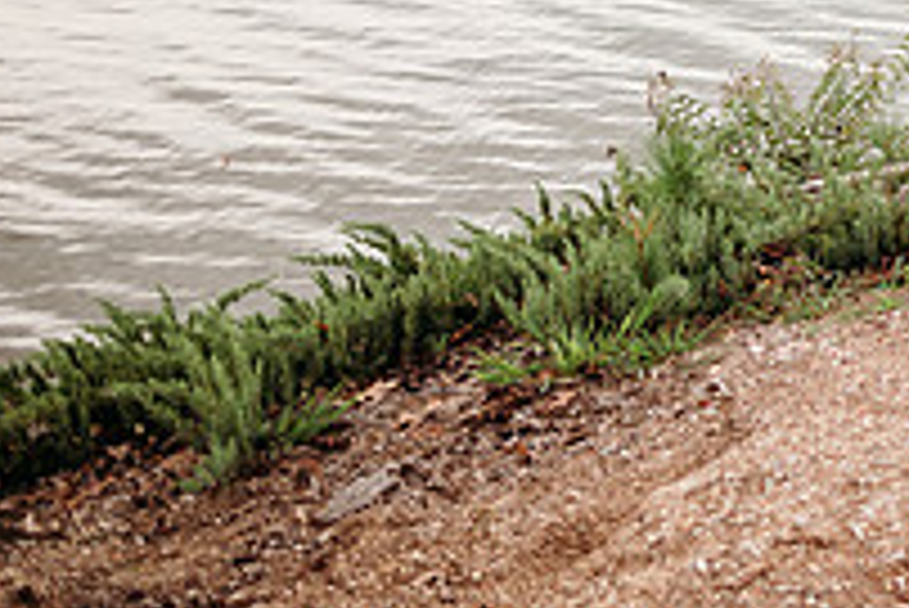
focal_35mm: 69
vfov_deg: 18.0
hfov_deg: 24.3
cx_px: 1274
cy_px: -254
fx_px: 1743
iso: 200
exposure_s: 1/500
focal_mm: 24
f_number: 2.2
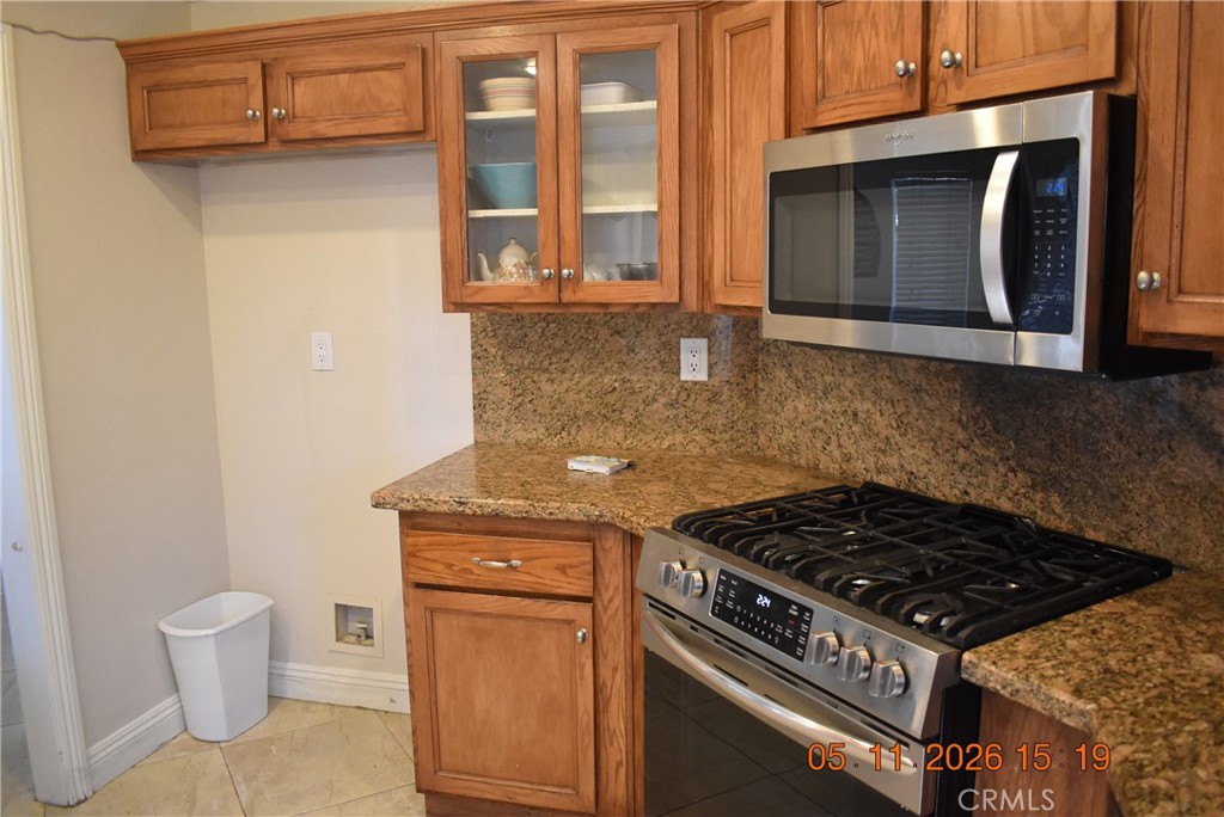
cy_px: 408
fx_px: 918
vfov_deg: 48.0
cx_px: 612
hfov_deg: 67.4
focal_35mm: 27
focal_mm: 18
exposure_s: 1/125
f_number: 3.5
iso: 1800
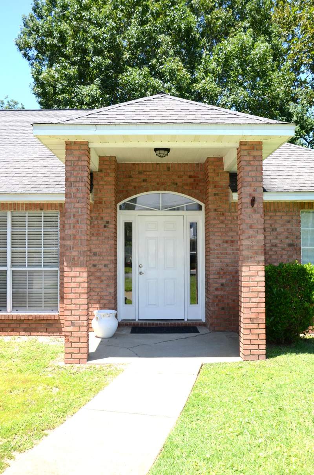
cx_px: 157
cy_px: 238
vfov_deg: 57.3
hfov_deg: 39.8
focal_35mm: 33
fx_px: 434
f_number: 6.3
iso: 100
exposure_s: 1/250
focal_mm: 22
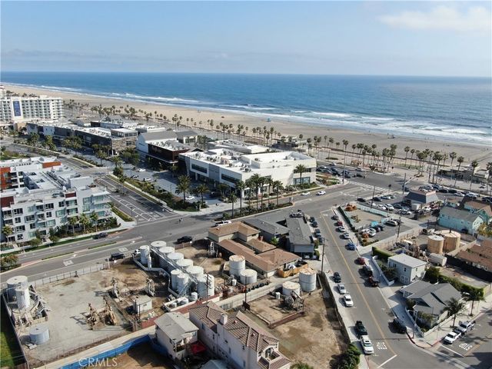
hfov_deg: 58.4
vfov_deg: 45.4
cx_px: 246
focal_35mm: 31
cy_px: 184
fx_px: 441
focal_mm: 5.33
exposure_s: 1/1250
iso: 110
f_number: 3.1
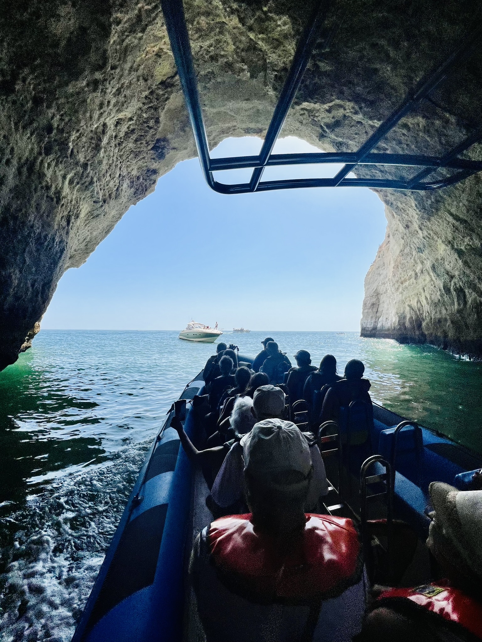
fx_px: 241
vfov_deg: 106.2
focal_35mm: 13
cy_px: 321
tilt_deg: +0.4
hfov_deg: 89.9
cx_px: 241
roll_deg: -1.4
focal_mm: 1.57
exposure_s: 1/3125
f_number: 1.8
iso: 32
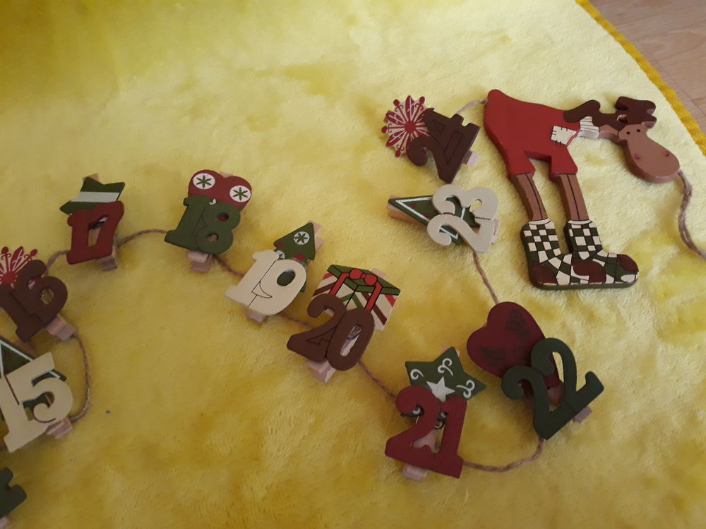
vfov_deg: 51.4
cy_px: 264
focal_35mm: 27
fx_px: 551
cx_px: 353
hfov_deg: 65.3
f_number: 1.7
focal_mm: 3.71
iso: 320
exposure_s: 1/25
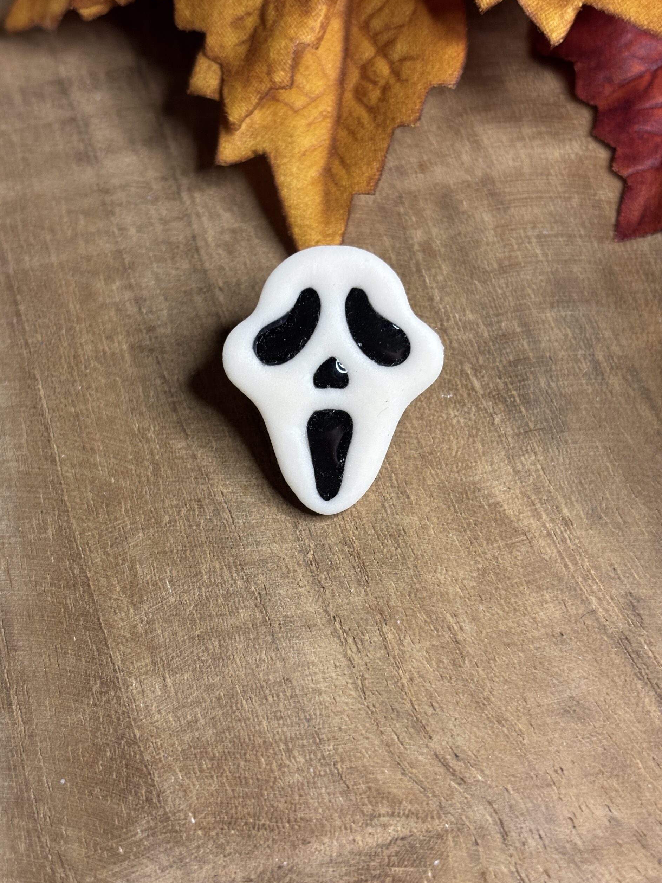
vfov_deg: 36.2
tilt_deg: -64.1
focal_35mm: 53
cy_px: 442
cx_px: 326
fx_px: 1351
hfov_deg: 27.5
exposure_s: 1/60
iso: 160
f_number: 1.6
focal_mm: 5.96
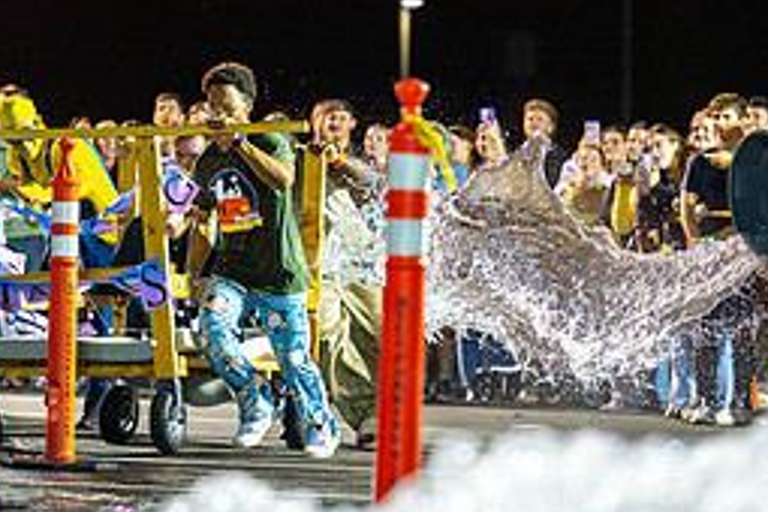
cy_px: 315
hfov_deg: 7.5
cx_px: 545
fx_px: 5824
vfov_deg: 5.0
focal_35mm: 273
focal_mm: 120
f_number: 2.8
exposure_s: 1/800
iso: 6400
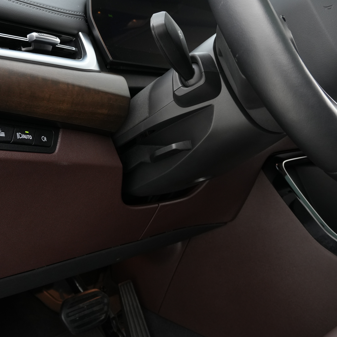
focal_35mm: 35
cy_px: 167
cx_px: 127
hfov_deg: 46.8
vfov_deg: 47.2
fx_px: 386
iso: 1000
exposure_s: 1/25
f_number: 7.1
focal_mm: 18
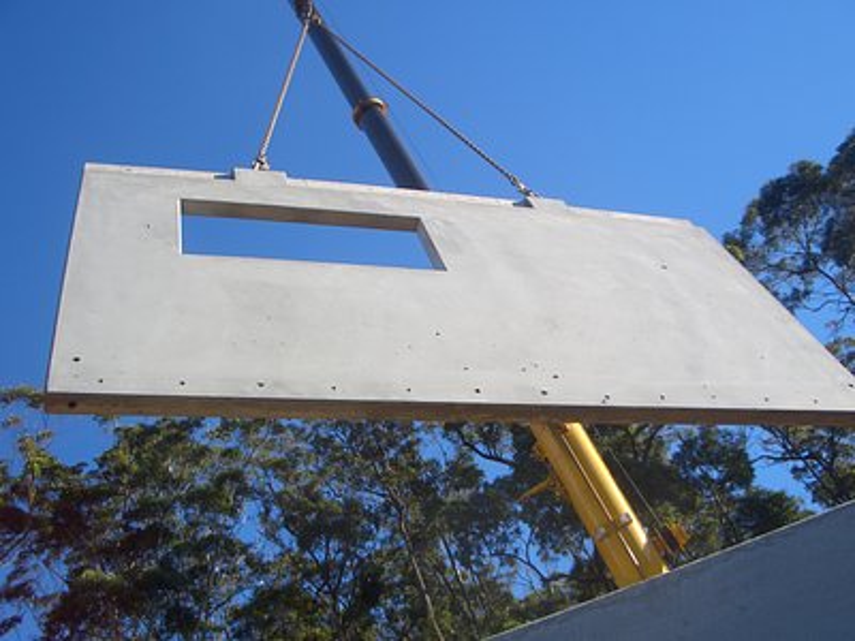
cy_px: 320
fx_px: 864
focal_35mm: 35
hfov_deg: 52.6
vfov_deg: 40.7
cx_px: 428
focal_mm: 5.8
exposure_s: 1/250
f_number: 4.3
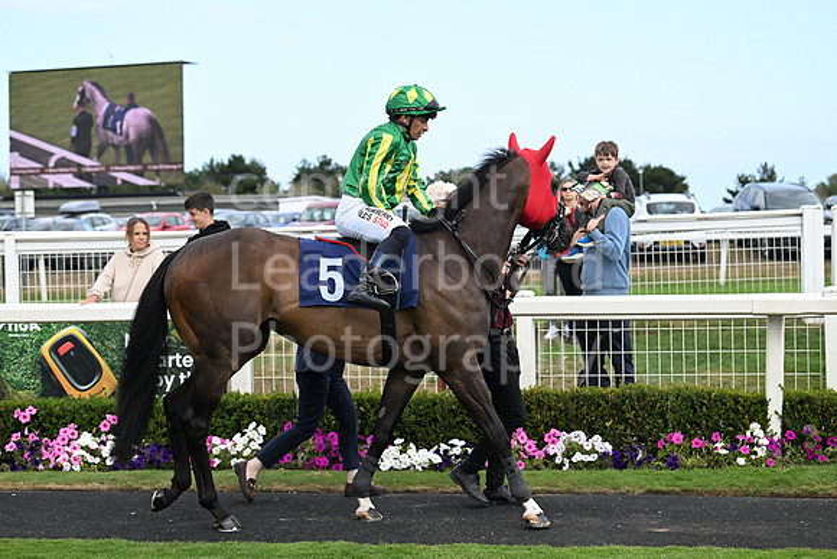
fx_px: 1814
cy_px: 280
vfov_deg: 17.5
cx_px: 418
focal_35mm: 78
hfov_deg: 26.0
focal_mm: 78
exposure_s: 1/2000
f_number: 4.5
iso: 800
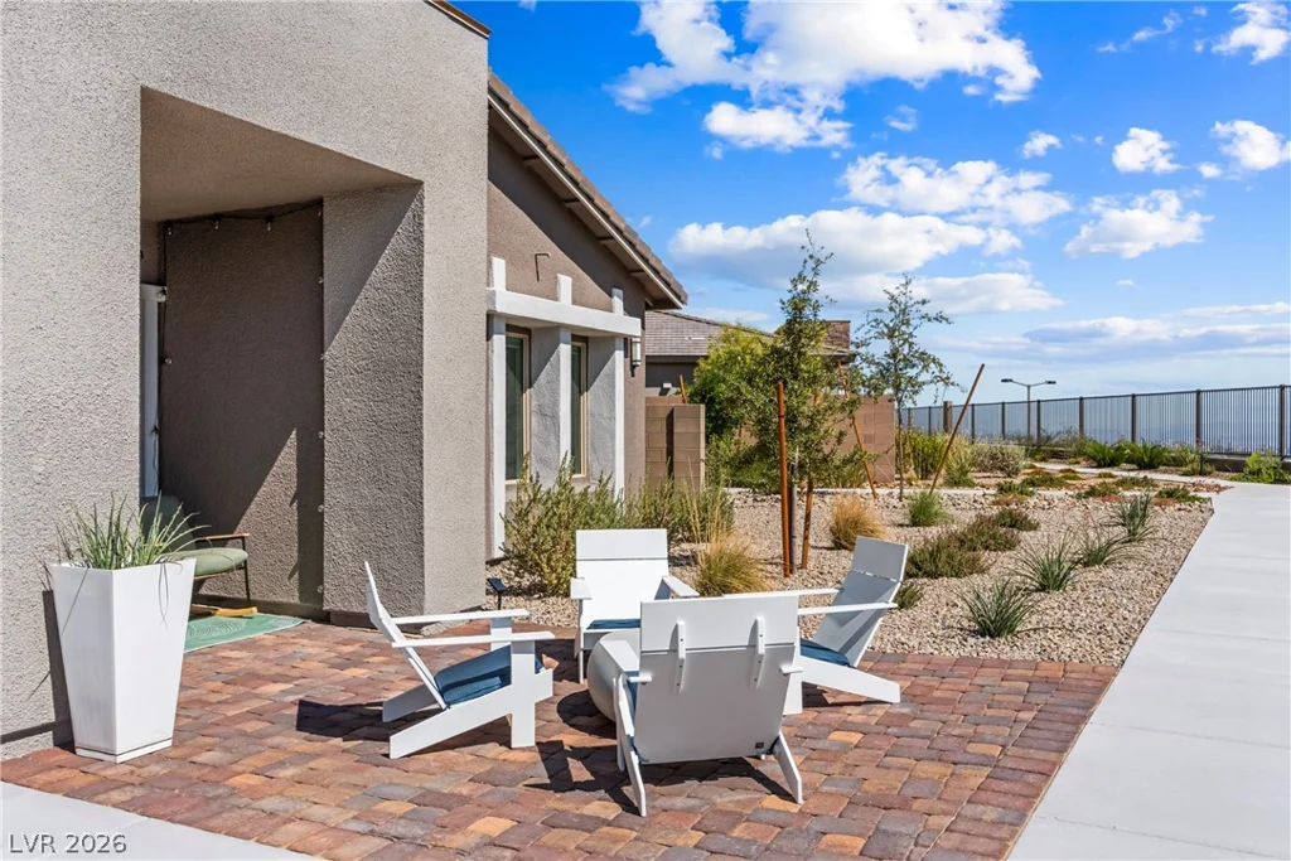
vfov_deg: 46.4
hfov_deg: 65.5
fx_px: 1004
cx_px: 646
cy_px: 430
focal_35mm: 28
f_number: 8
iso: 400
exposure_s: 1/8000
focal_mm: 28
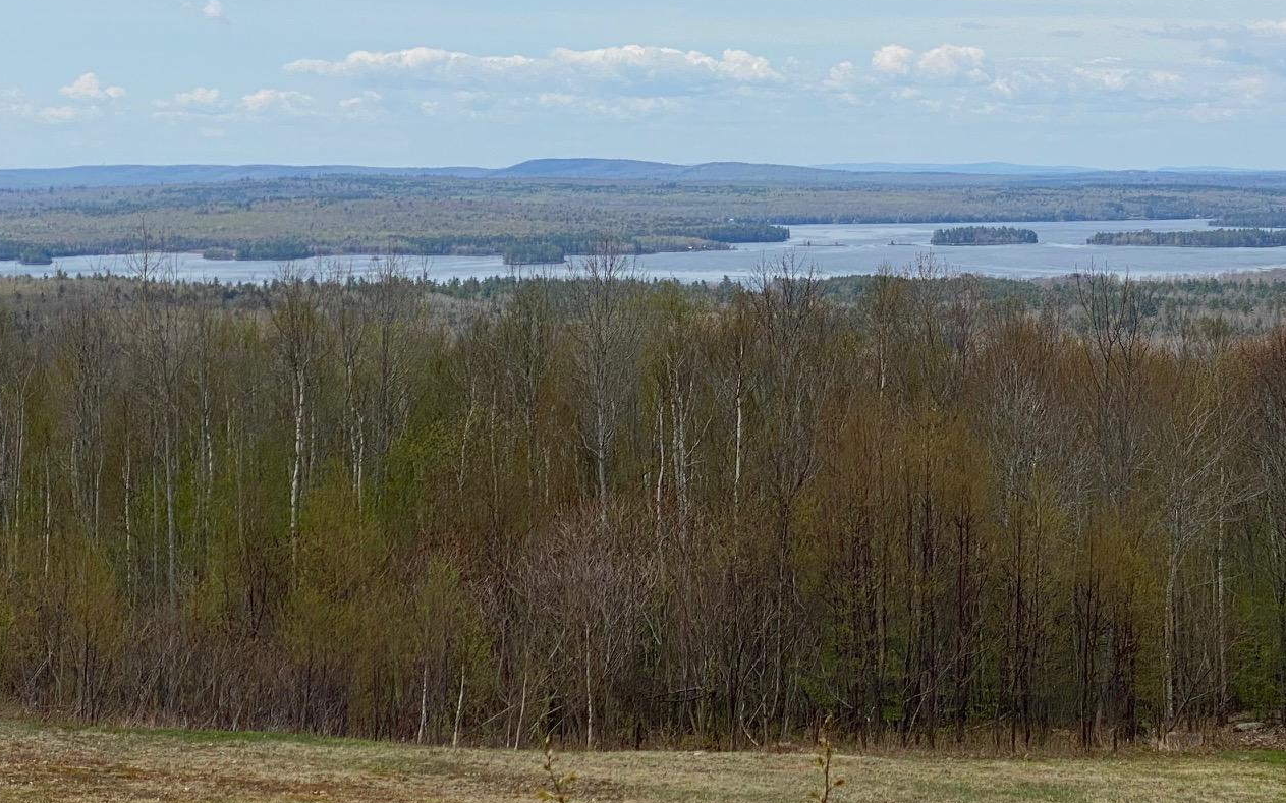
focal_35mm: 88
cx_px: 897
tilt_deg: -0.9
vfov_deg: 14.8
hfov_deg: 23.4
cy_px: 217
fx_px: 3084
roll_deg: +0.2
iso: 25
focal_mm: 6
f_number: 2
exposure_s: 1/2817
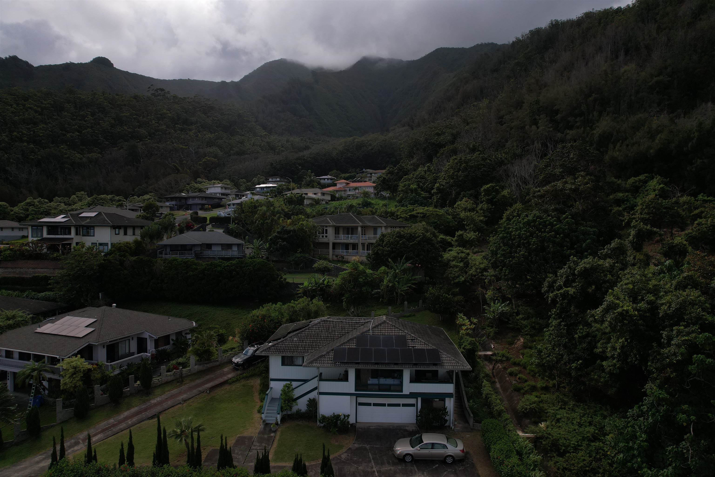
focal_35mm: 22
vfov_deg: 57.2
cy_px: 238
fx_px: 437
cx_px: 358
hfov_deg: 78.6
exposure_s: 1/320
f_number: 2.8
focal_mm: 8.38
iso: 100
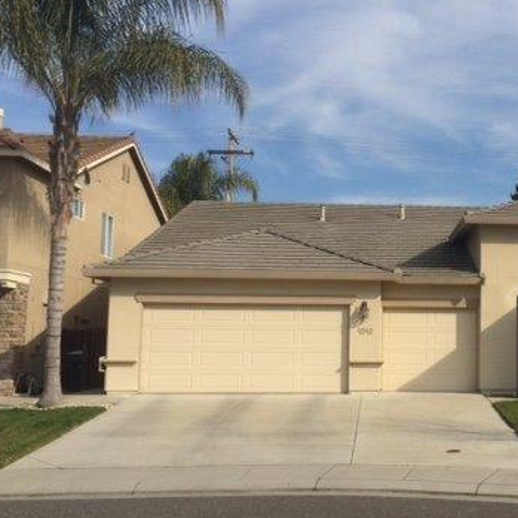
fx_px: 796
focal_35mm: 47
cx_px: 432
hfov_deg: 34.7
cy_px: 270
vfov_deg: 36.1
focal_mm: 4.15
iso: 32
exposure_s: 1/2160
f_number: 2.2
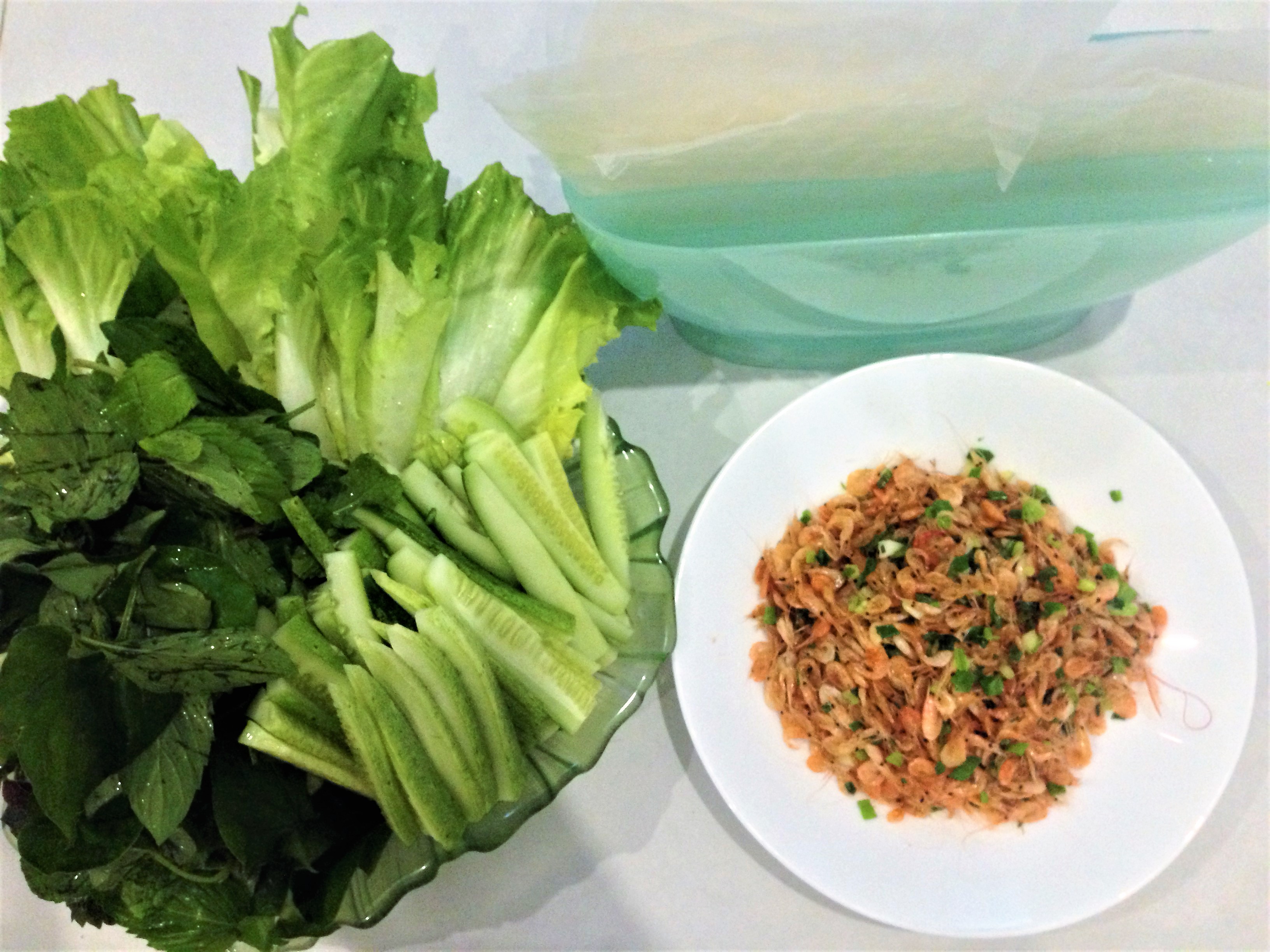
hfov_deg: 55.4
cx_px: 635
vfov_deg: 42.9
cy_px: 476
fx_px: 1211
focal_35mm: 33
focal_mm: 4.12
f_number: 2.4
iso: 400
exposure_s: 1/15
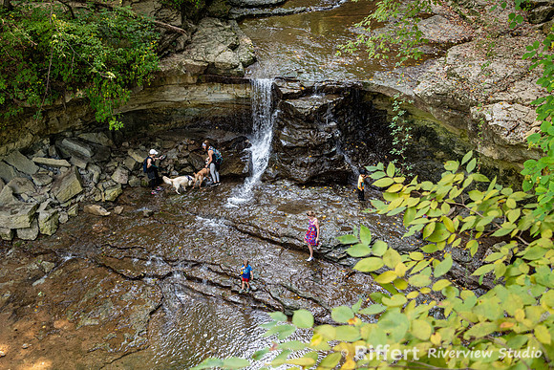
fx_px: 739
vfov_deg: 28.1
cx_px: 277
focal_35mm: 48
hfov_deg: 41.1
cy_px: 185
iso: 640
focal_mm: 48
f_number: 5
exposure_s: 1/125
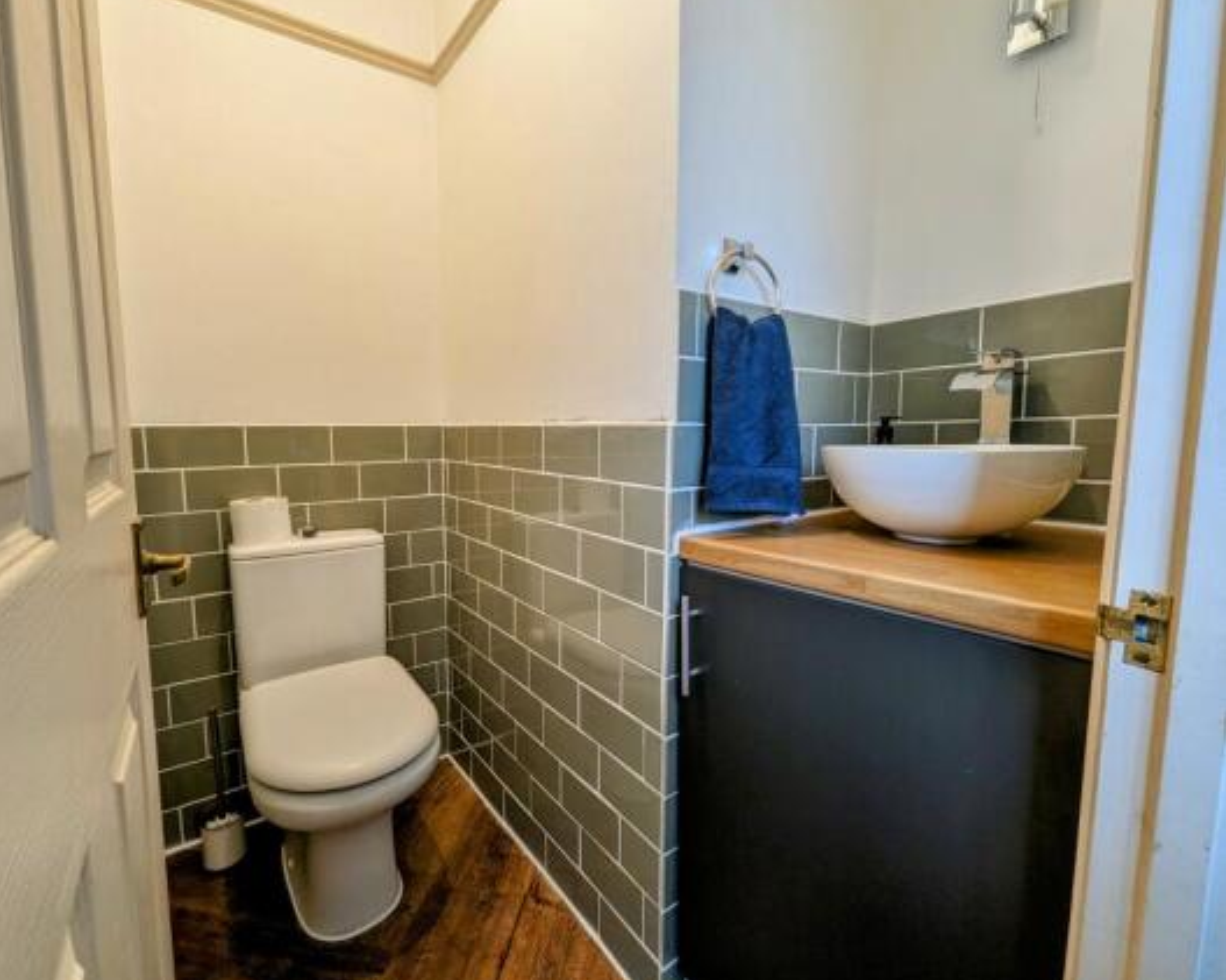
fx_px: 508
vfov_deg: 87.9
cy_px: 481
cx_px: 554
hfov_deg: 100.4
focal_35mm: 14
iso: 69
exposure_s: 1/25
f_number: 2.2
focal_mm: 1.95
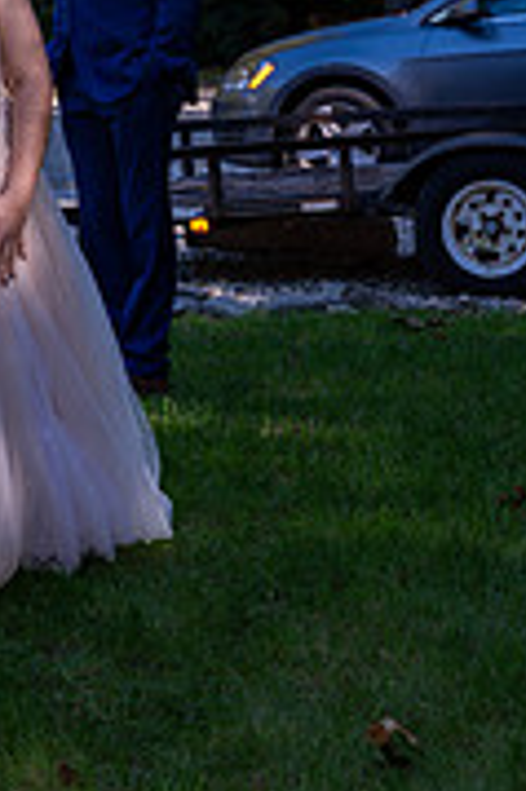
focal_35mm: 163
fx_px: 3579
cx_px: -51
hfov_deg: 8.3
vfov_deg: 12.6
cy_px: 137
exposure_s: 1/200
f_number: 4.5
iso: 320
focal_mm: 65
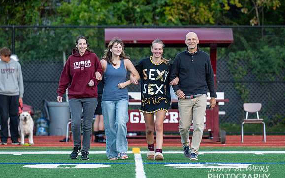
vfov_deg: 4.8
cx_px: 152
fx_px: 2106
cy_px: 80
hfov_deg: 7.7
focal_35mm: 271
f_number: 3.5
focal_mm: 190
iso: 1250
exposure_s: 1/1000
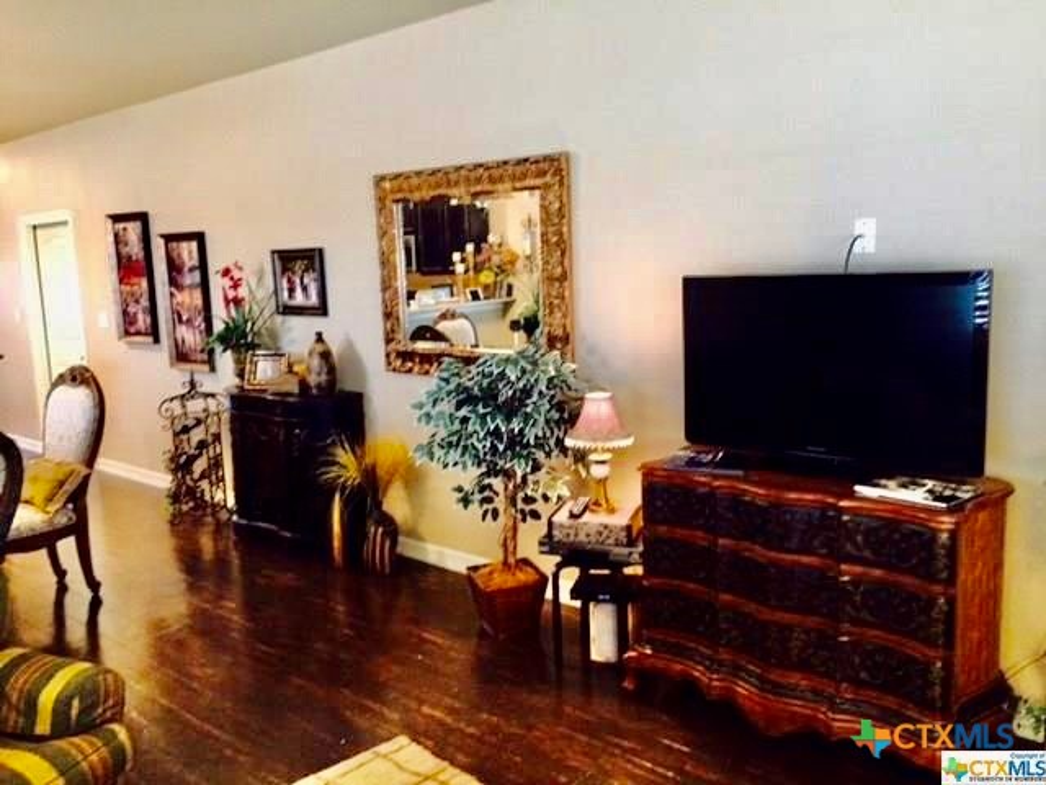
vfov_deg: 48.2
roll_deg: +2.6
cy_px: 392
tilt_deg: -8.4
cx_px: 523
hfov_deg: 61.7
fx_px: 876
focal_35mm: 29
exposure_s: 1/15
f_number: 2.2
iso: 320
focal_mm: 4.15
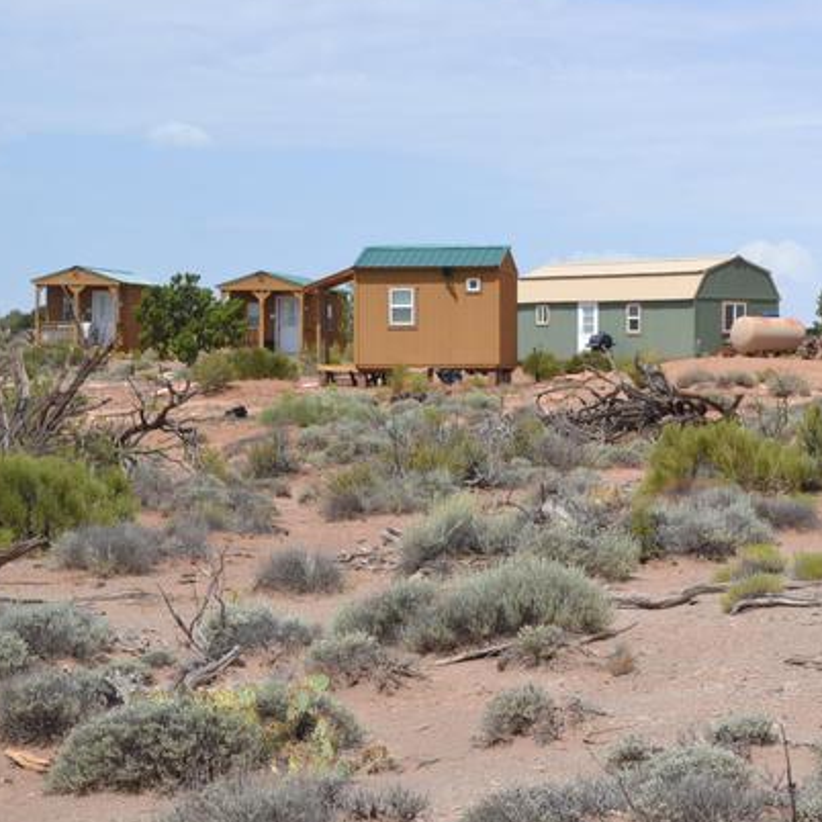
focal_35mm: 96
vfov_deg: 18.1
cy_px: 429
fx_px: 2579
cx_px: 615
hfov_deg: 18.0
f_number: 8
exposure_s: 1/320
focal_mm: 42
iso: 100
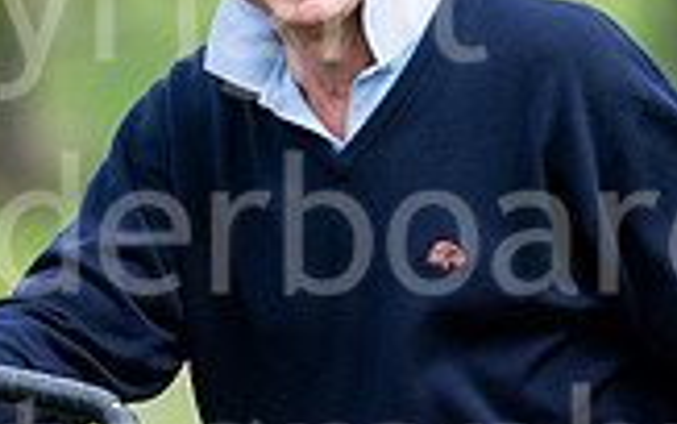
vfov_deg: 0.8
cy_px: 264
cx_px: 228
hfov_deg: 1.3
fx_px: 30195
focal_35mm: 1636
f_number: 4.5
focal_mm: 300
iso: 500
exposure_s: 1/2000
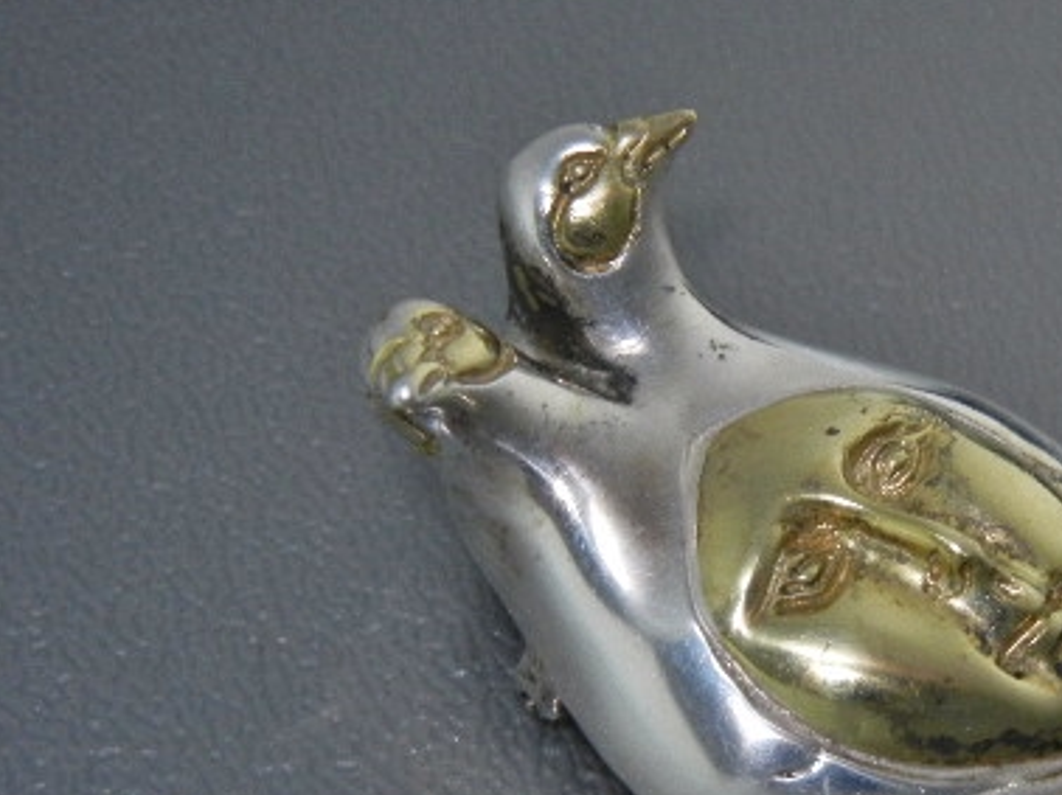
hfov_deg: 19.4
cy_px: 520
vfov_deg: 14.8
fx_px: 3066
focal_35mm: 100
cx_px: 877
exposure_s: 1/30
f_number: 8
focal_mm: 10.6
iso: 343
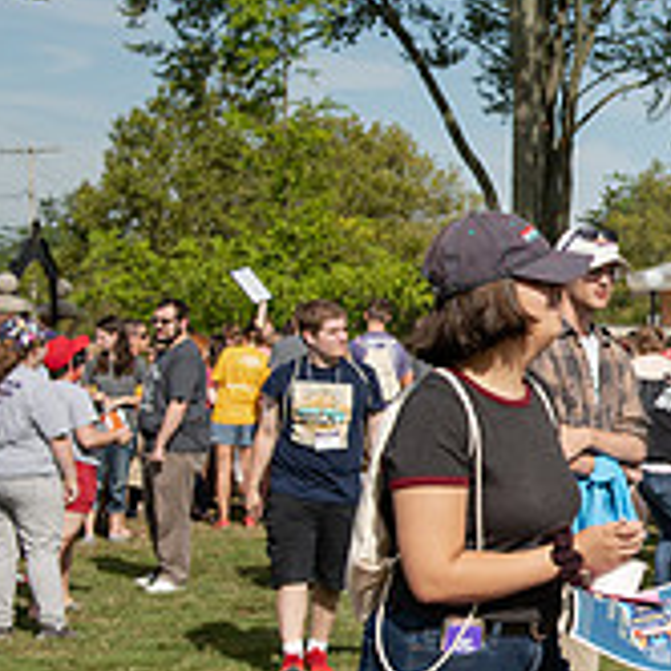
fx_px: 2478
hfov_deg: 14.5
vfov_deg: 15.4
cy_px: 370
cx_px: 958
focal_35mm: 113
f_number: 5.6
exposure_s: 1/500
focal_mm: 38
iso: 125
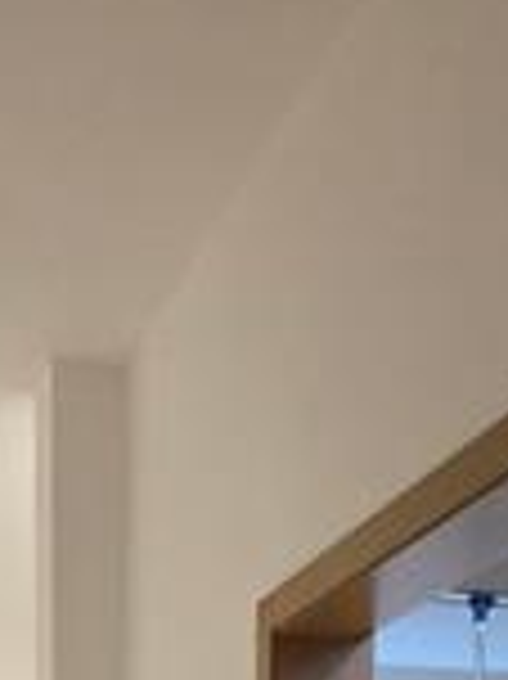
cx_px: 103
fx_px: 1293
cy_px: 1193
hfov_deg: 21.9
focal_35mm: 66
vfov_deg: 21.0
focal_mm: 2.2
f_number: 1.9
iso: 160
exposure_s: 1/60
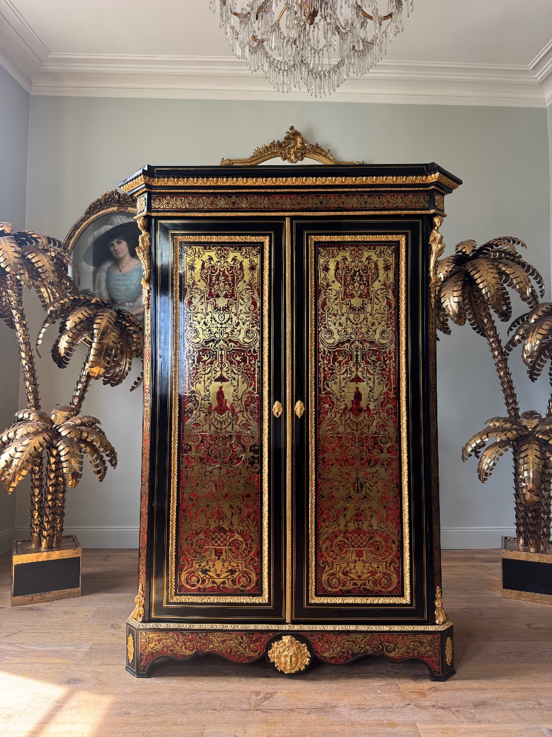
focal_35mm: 24
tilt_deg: +3.5
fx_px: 510
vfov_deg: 71.6
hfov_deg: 56.8
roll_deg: -0.3
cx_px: 276
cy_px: 368
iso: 125
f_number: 1.78
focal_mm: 6.76
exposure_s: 1/121
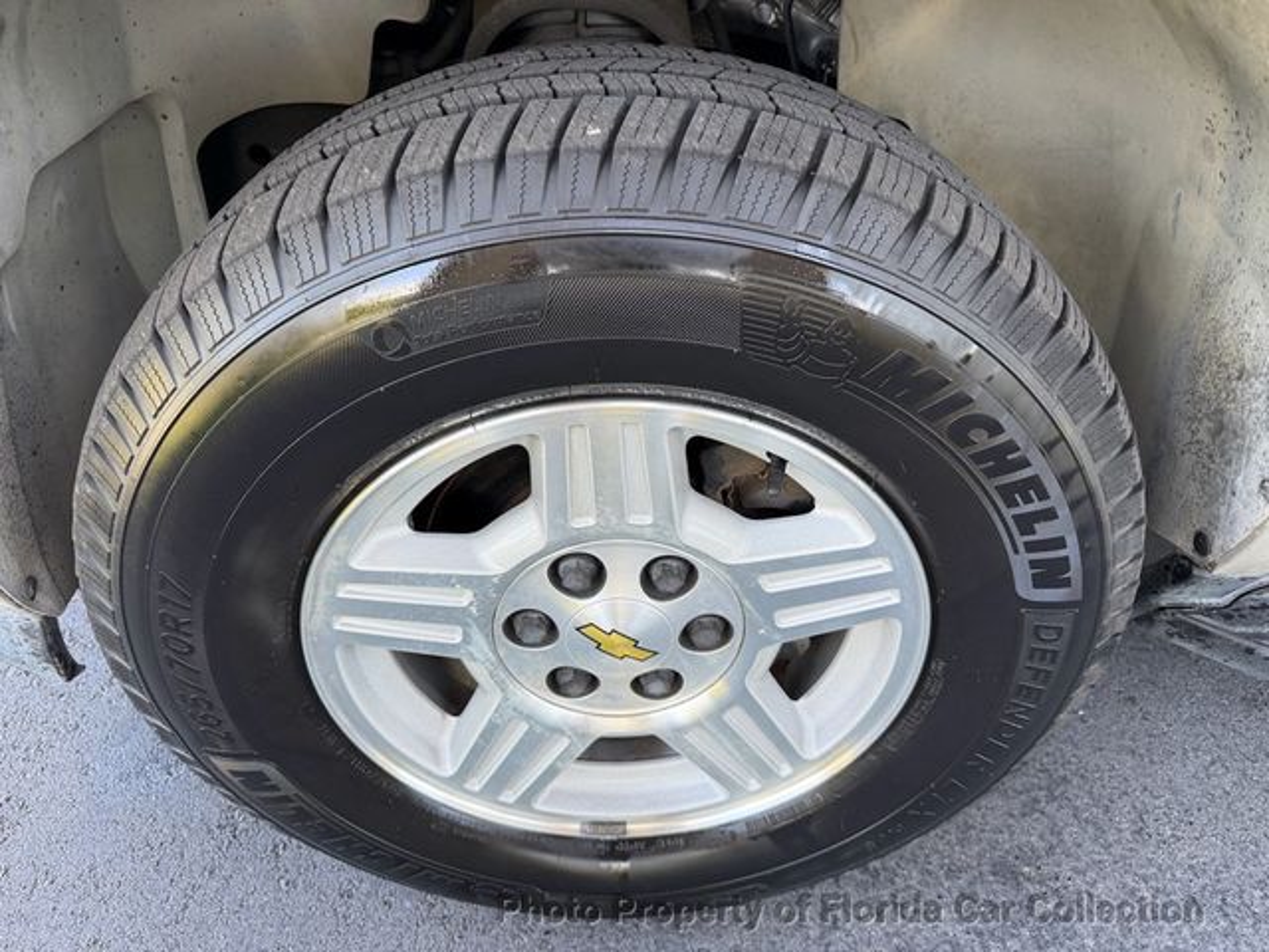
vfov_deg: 56.8
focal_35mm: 24
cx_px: 634
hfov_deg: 71.6
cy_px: 476
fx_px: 880
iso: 100
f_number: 1.78
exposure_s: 1/121
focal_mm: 6.76
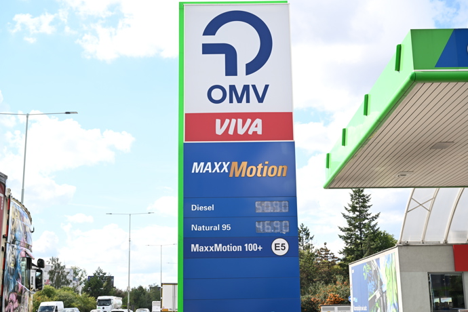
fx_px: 637
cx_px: 234
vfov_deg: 27.5
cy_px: 156
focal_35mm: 49
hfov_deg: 40.3
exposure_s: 1/250
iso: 125
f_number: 6.3
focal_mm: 49
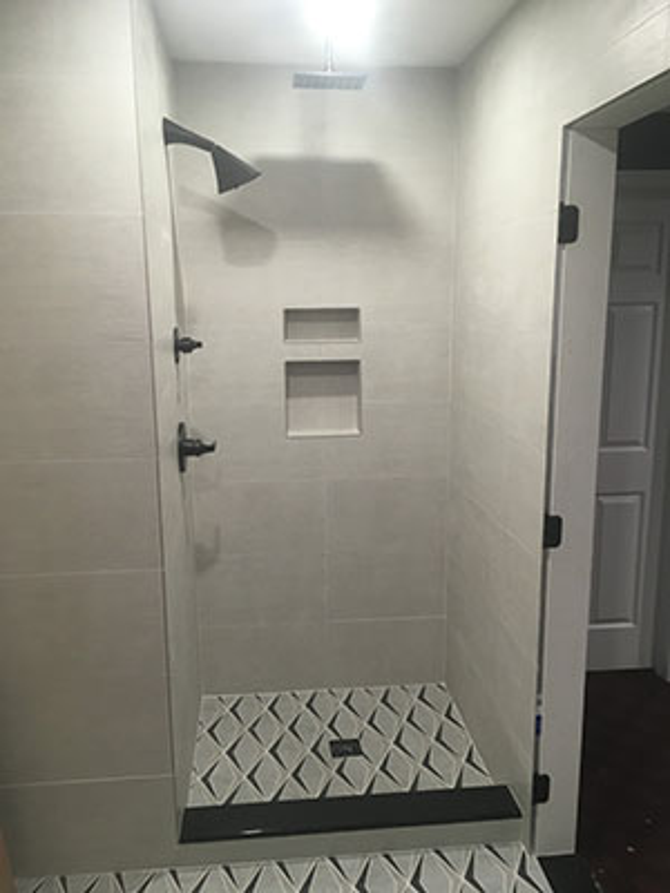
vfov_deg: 61.7
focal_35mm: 29
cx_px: 335
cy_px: 446
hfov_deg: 48.2
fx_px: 748
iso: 64
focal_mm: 4.15
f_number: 2.2
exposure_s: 1/30
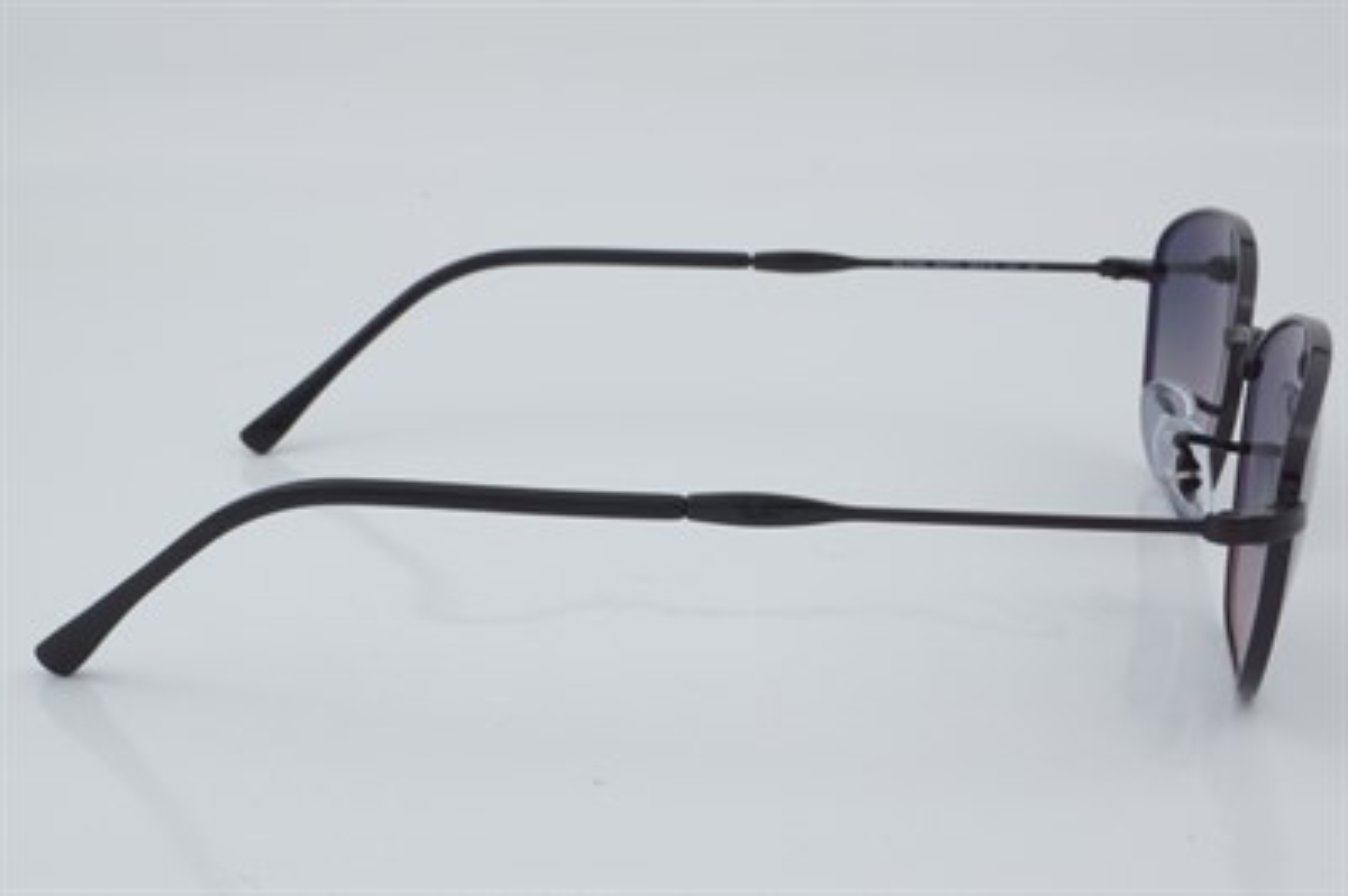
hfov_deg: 27.0
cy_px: 448
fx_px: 2806
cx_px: 674
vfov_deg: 18.2
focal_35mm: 75
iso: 100
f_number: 29
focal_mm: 50
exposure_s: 1/4
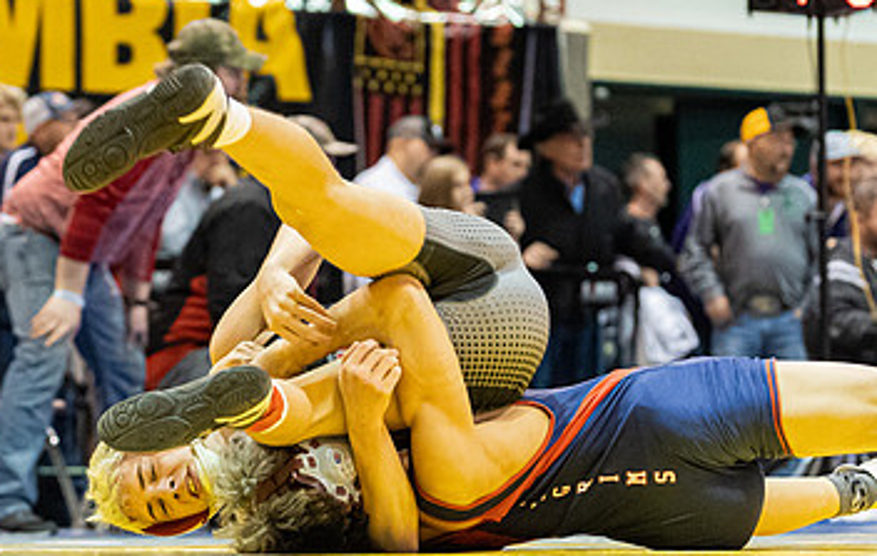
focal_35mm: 237
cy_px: 330
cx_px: 143
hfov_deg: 8.8
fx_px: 5686
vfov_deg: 5.6
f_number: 4
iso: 10000
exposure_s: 1/500
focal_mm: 125
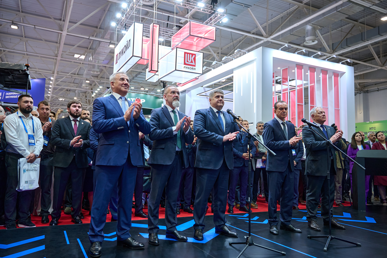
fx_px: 312
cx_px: 194
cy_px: 129
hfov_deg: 63.7
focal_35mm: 29
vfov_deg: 45.0
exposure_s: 1/320
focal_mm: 29
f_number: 4
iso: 1600
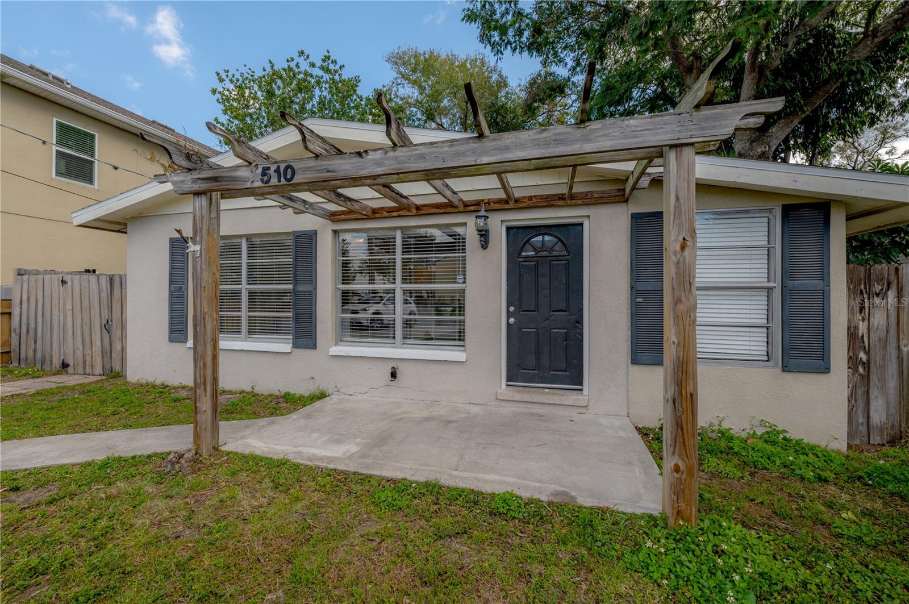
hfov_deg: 104.3
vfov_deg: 81.1
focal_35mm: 14
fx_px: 353
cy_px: 302
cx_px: 454
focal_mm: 14
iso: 320
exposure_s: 1/320
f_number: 9
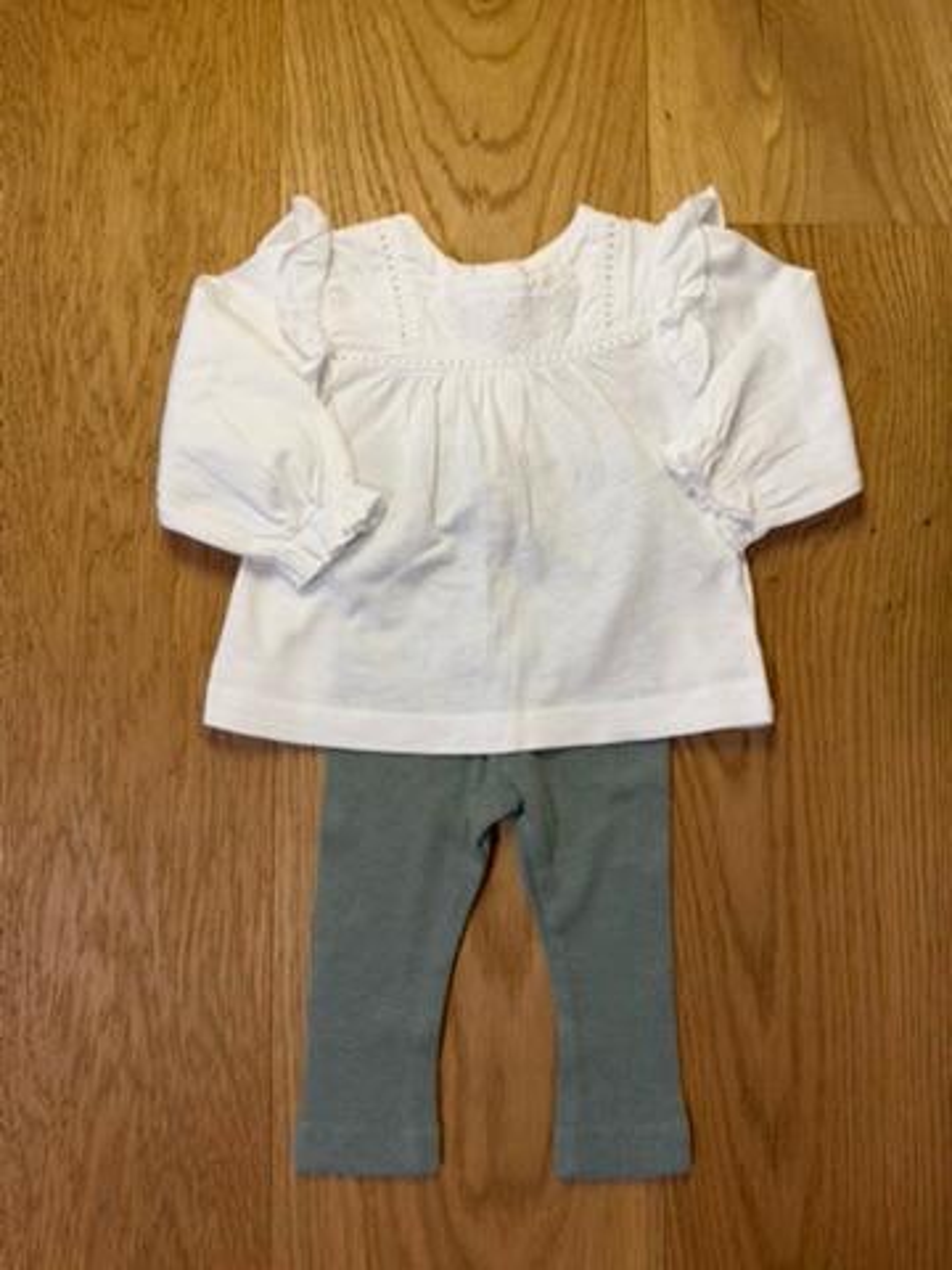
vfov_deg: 71.6
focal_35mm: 24
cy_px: 635
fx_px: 880
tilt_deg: -86.5
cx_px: 476
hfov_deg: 56.8
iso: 160
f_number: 1.78
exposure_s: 1/100
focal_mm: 6.76
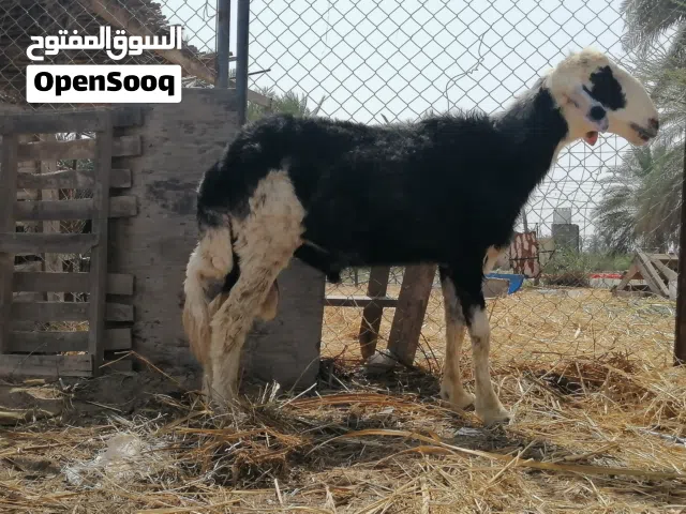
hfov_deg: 44.8
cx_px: 343
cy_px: 257
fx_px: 832
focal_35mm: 42
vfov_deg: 34.3
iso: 50
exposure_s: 1/1876
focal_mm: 3.95
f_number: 1.8
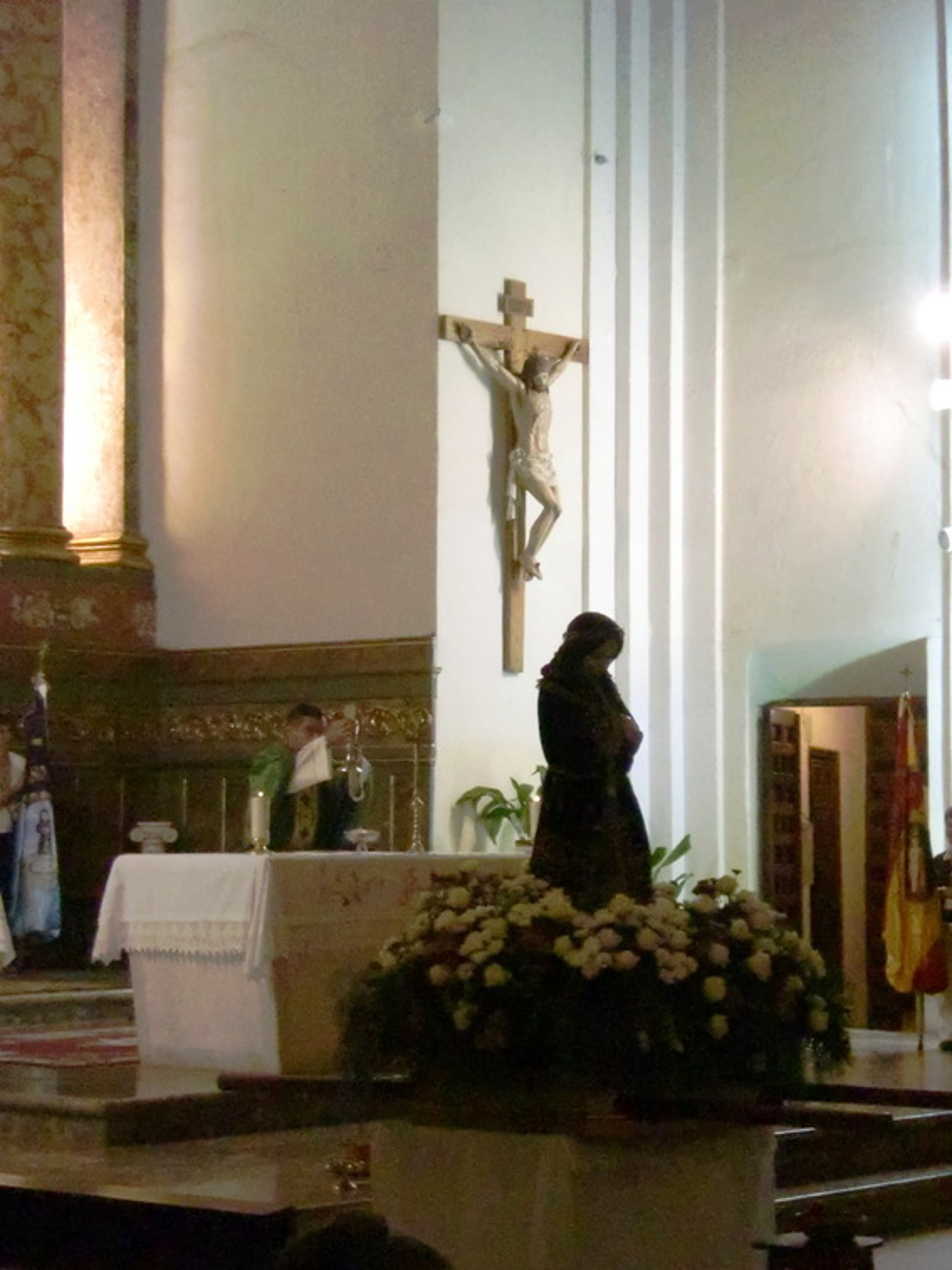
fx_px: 2970
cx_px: 476
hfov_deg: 18.2
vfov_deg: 24.1
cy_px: 635
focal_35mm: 81
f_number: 5
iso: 1600
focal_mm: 14.49
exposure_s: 1/80
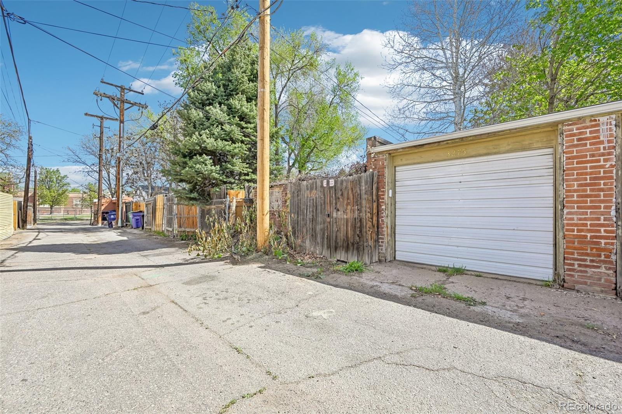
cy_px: 207
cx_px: 311
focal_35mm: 14
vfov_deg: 81.2
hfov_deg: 104.3
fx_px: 242
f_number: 11
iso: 64
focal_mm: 14
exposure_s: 1/60
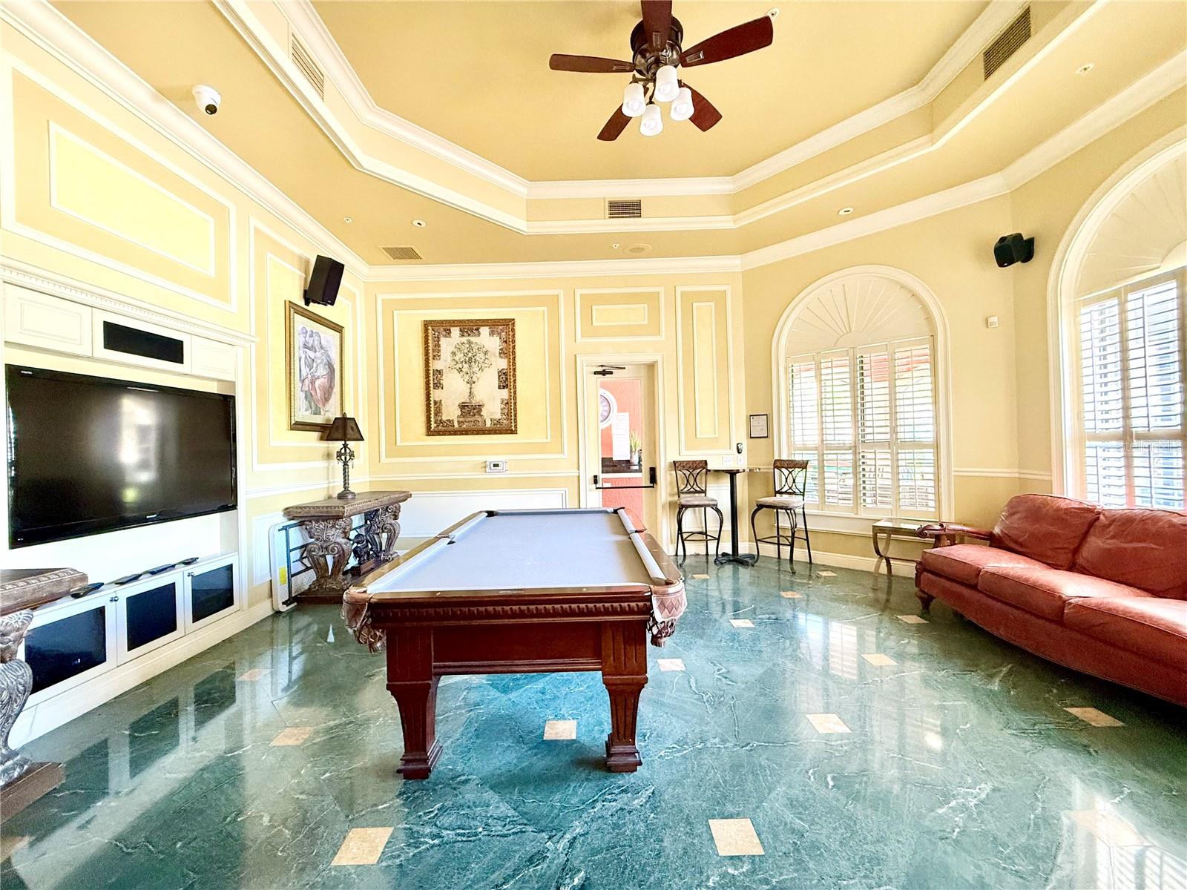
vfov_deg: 85.7
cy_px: 445
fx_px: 480
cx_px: 594
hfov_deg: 102.1
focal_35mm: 14
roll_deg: +1.5
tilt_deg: +0.6
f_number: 2.2
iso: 400
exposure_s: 1/60
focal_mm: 2.22
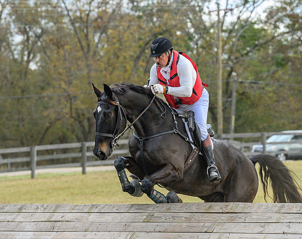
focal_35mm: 179
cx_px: 184
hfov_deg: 10.8
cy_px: 124
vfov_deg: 8.6
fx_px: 1594
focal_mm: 103
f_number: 3.5
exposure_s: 1/1000
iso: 640
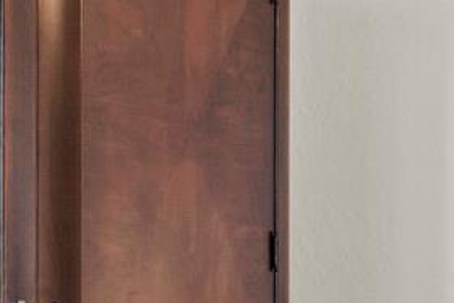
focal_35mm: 83
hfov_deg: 17.7
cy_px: 337
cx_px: 893
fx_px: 1047
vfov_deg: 16.0
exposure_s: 3.2
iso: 320
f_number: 11
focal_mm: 7
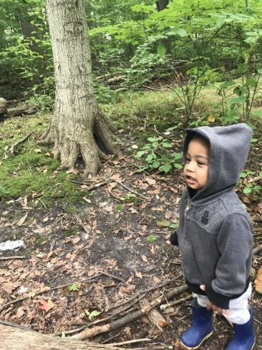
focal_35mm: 29
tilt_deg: -19.8
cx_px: 134
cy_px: 171
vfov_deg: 61.7
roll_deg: +5.4
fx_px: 293
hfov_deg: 48.2
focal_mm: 3.99
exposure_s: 1/15
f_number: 1.8
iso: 64
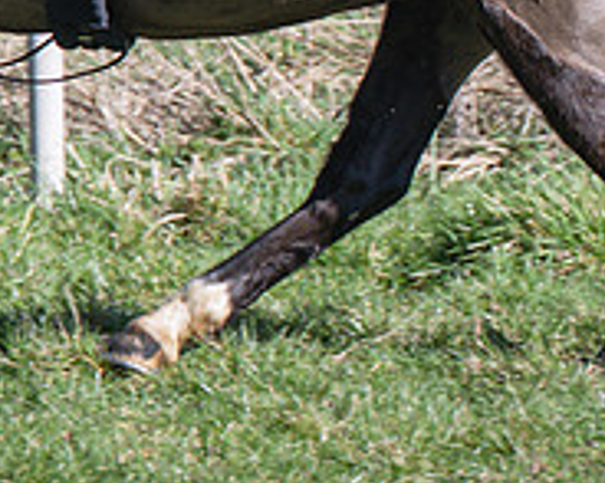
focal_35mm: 861
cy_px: -323
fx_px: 15409
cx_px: 611
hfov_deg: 2.2
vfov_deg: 1.8
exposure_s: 1/1000
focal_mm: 140
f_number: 4
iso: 125
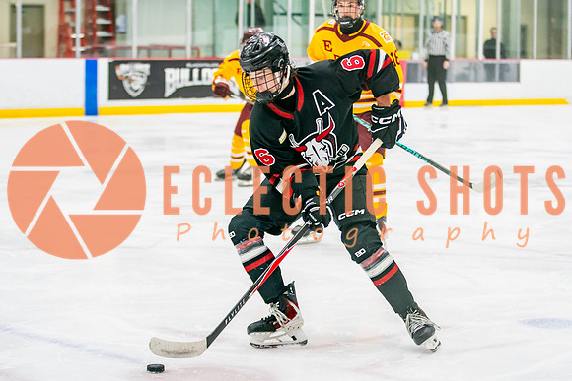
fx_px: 1717
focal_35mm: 108
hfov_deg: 18.9
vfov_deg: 12.7
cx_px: 333
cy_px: 162
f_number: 2.8
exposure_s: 1/640
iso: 2000
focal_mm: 80
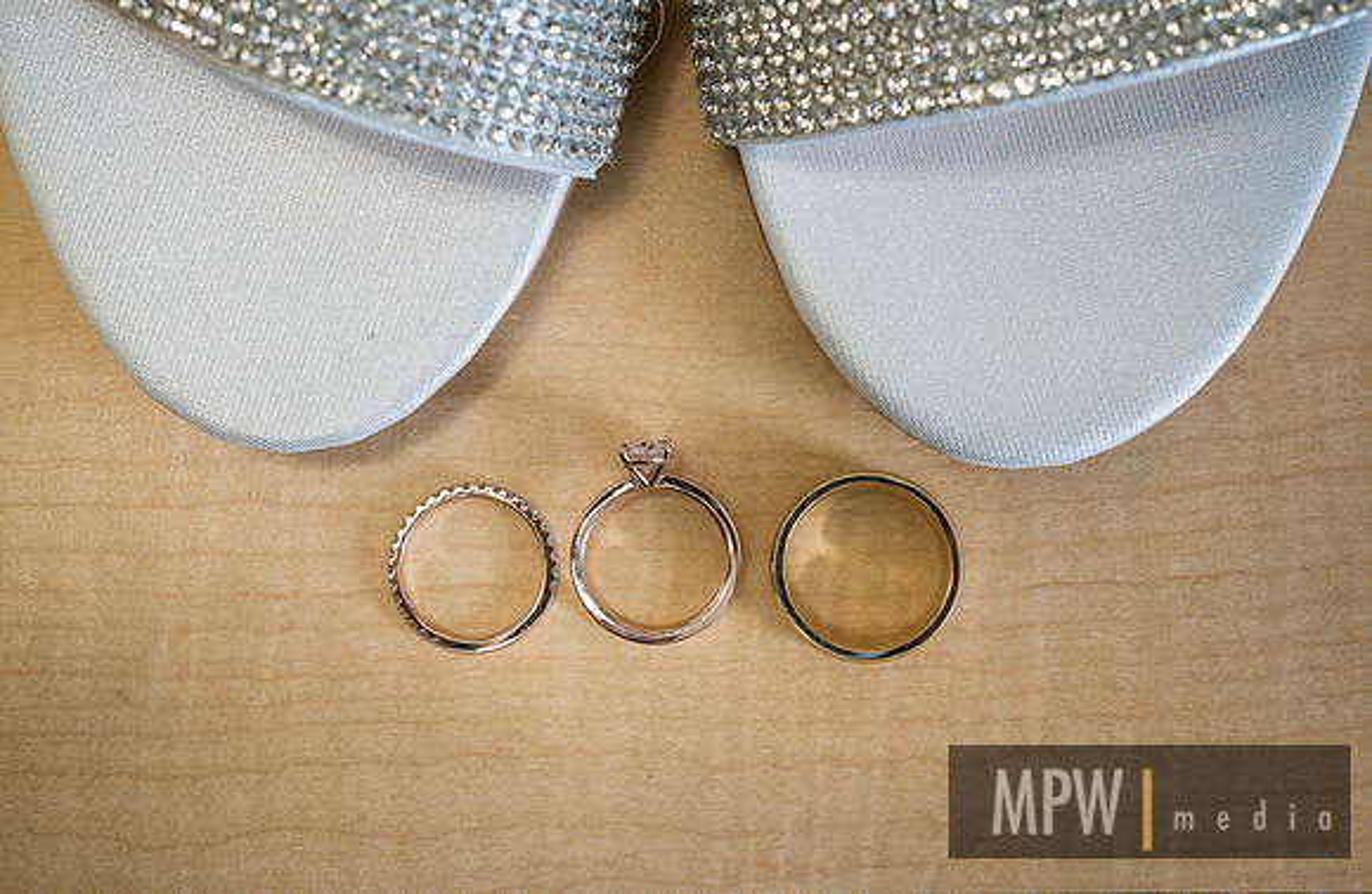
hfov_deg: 50.1
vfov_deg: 33.9
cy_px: 457
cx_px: 686
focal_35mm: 39
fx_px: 1467
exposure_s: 1/125
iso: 2000
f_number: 8
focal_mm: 35
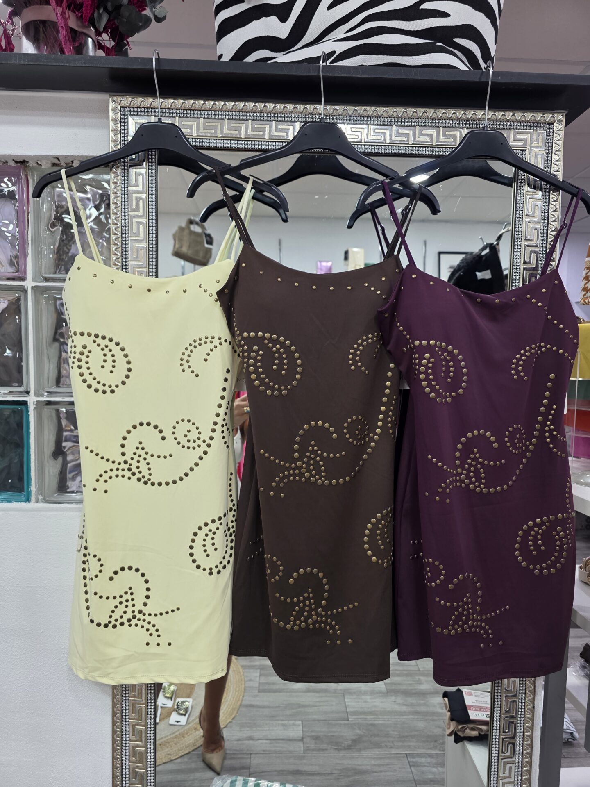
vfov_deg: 73.9
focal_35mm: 23
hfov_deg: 58.9
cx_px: 295
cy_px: 394
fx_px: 523
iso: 125
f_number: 1.7
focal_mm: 6.3
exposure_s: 1/100
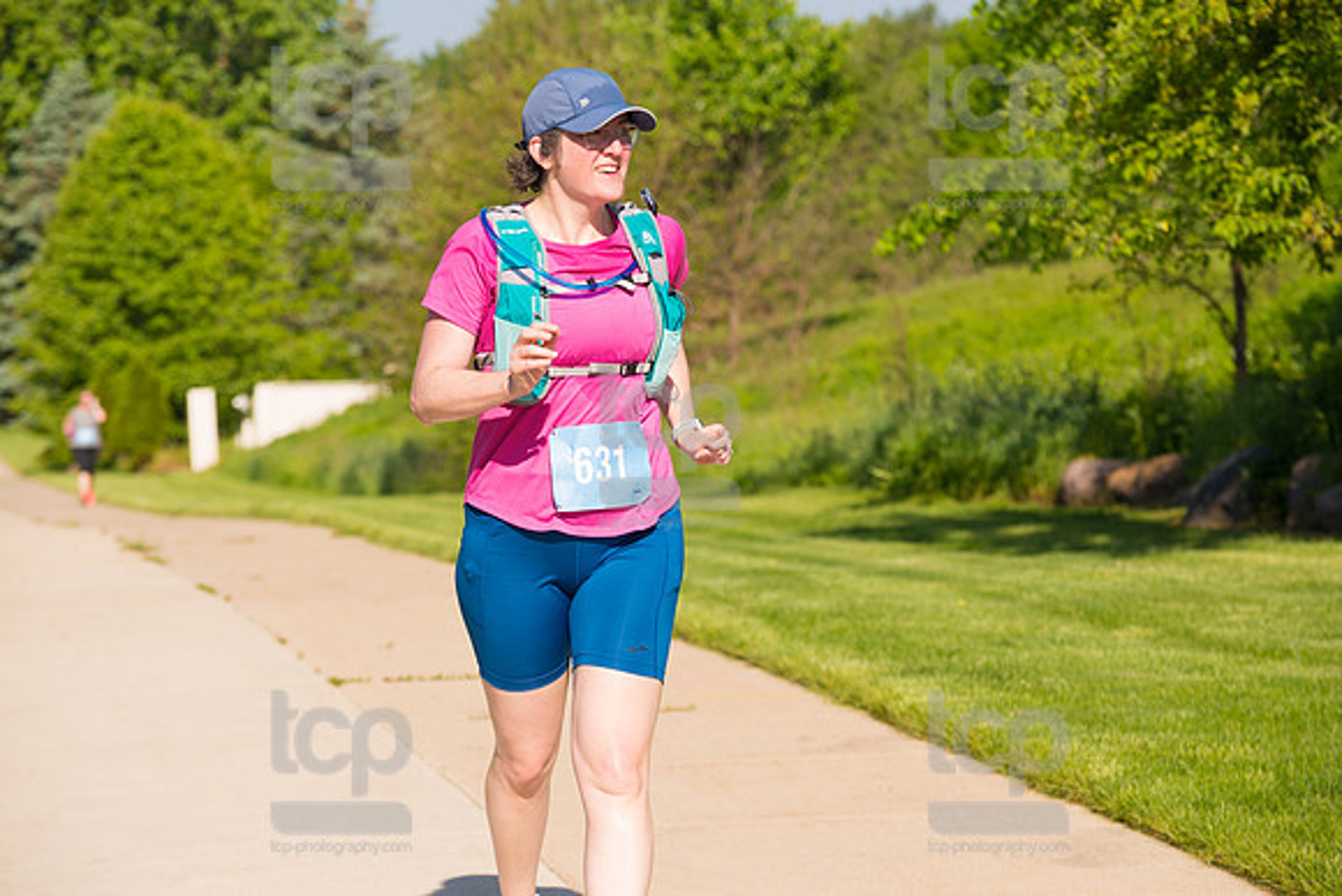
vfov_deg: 11.4
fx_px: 4474
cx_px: 671
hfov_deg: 17.1
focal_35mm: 120
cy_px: 448
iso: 400
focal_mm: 120
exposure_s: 1/2000
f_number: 5.6
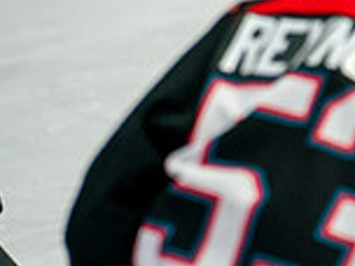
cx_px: 674
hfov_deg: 2.4
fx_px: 8399
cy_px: -129
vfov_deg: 1.8
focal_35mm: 819
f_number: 3.2
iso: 2500
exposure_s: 1/800
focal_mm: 150
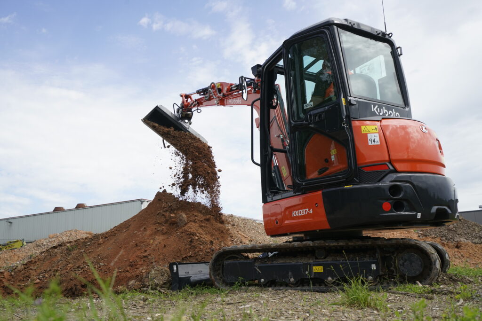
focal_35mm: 35
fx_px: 469
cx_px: 241
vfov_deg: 37.9
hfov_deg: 54.4
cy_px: 160
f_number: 7.1
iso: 400
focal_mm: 35
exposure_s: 1/640
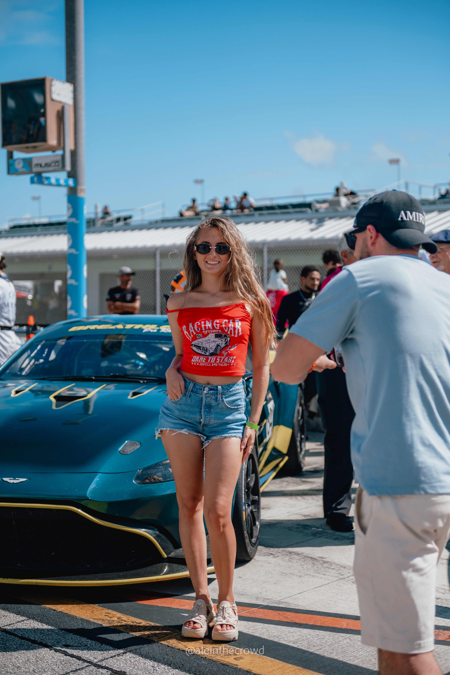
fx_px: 1050
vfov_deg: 35.6
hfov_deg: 24.2
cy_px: 338
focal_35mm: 56
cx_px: 225
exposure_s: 1/4000
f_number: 2.8
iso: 500
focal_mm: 56
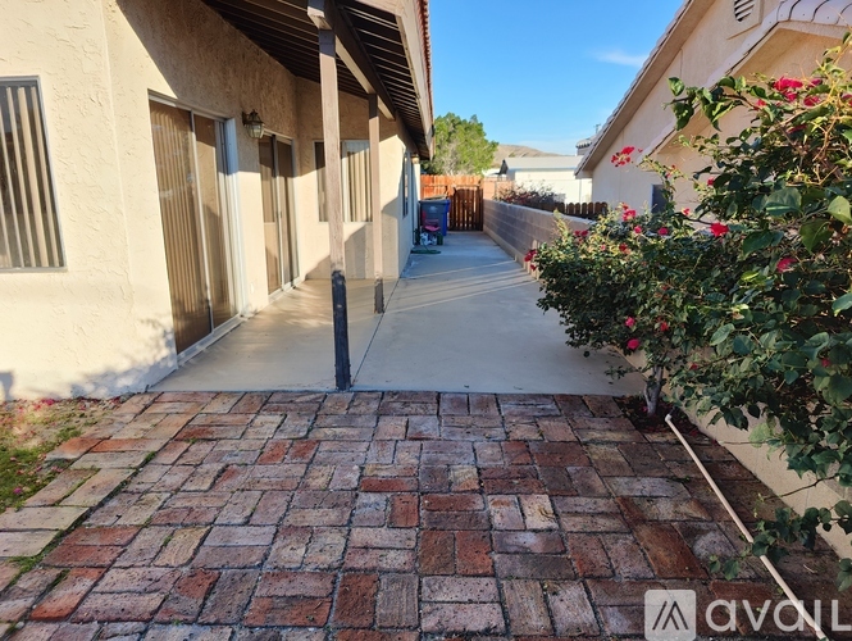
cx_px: 426
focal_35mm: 23
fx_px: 567
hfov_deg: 73.9
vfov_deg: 59.0
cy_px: 320
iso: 50
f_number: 1.8
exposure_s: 1/1468
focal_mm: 6.06
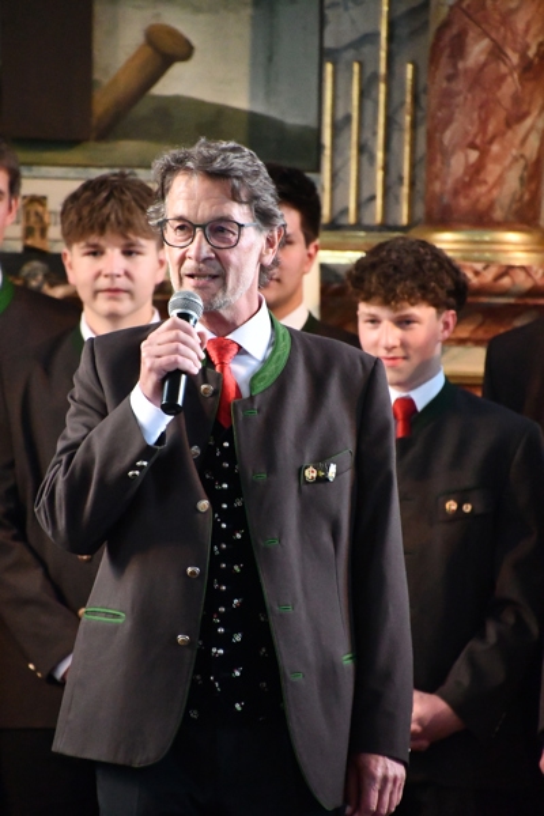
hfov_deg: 3.1
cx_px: 272
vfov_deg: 4.6
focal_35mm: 450
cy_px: 408
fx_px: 10199
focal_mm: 300
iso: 12800
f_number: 6.3
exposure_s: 1/160
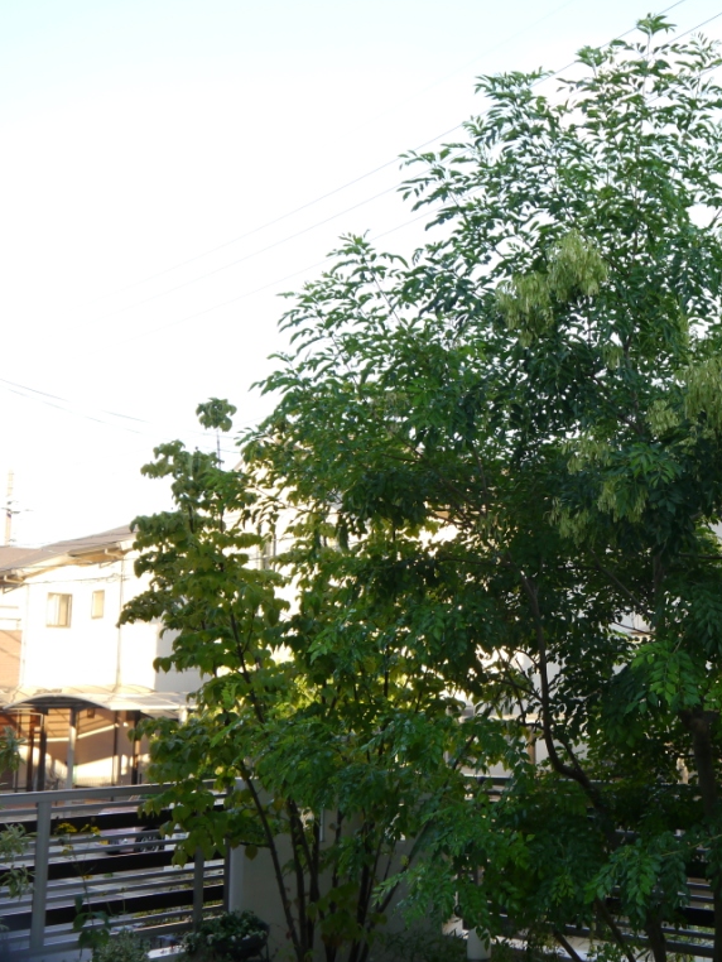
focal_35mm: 43
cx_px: 577
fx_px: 1195
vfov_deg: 43.8
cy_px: 481
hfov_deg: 32.7
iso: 160
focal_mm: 16
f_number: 4
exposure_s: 1/125
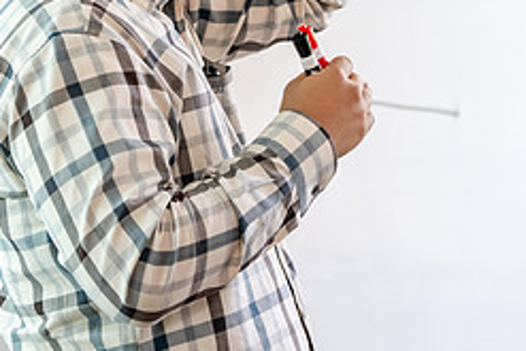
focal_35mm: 247
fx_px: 3611
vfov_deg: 5.6
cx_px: 194
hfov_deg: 8.3
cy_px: 1
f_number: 3.5
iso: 2000
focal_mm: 105
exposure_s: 1/200
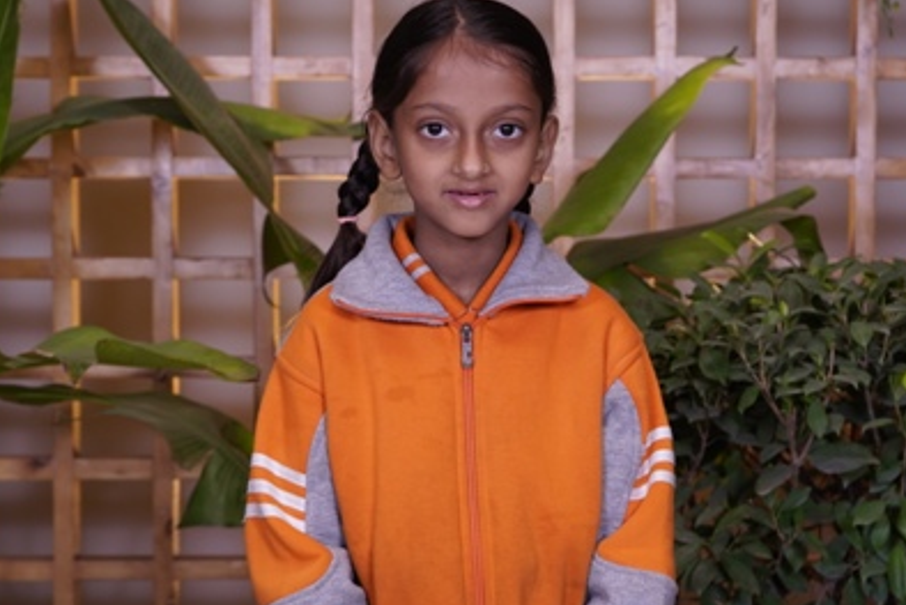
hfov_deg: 24.5
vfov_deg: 16.5
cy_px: 298
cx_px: 494
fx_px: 2089
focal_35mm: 83
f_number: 4.5
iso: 400
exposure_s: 1/125
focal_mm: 49
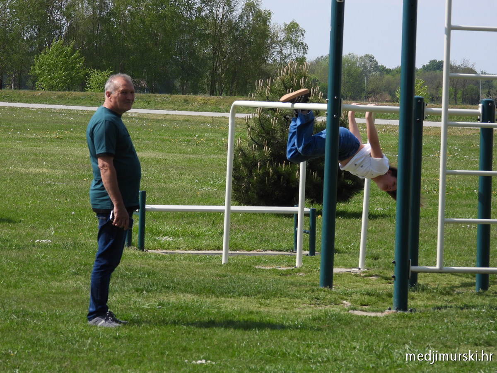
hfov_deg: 9.9
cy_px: 186
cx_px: 248
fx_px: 2872
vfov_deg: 7.4
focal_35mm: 200
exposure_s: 1/800
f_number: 4.5
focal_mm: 35.9
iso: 100
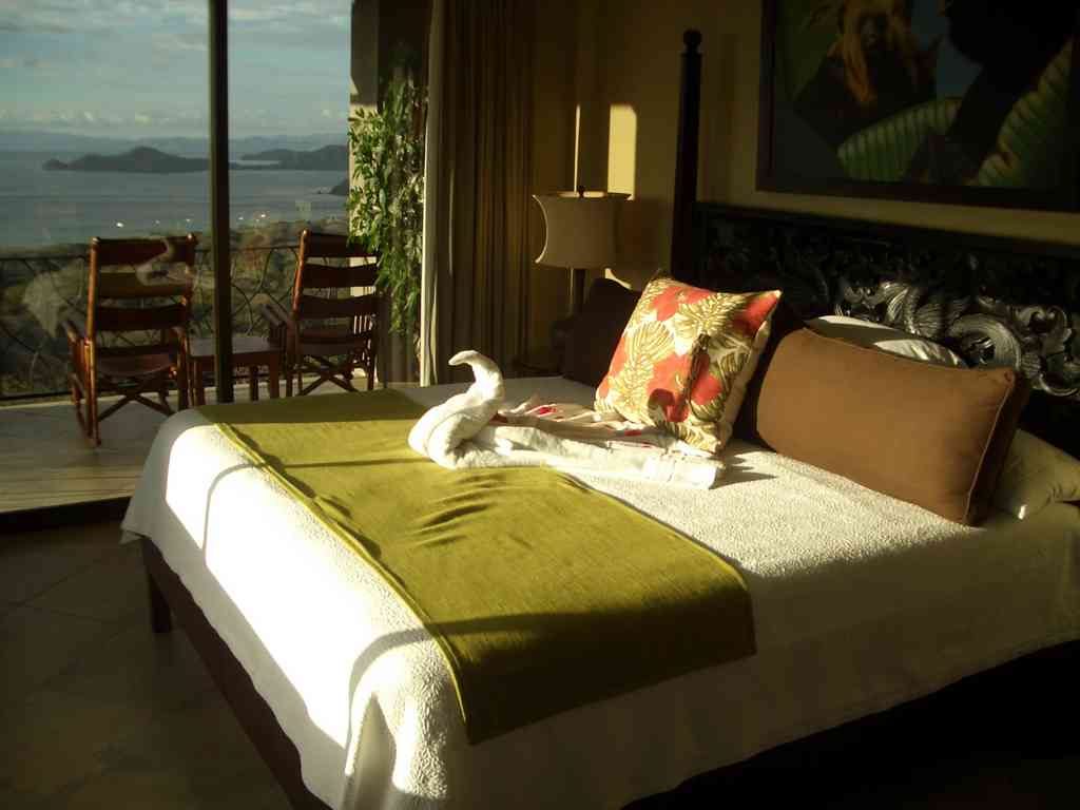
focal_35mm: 35
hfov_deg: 52.6
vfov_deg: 40.7
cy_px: 405
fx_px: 1092
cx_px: 540
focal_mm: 5.8
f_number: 2.6
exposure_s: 1/500
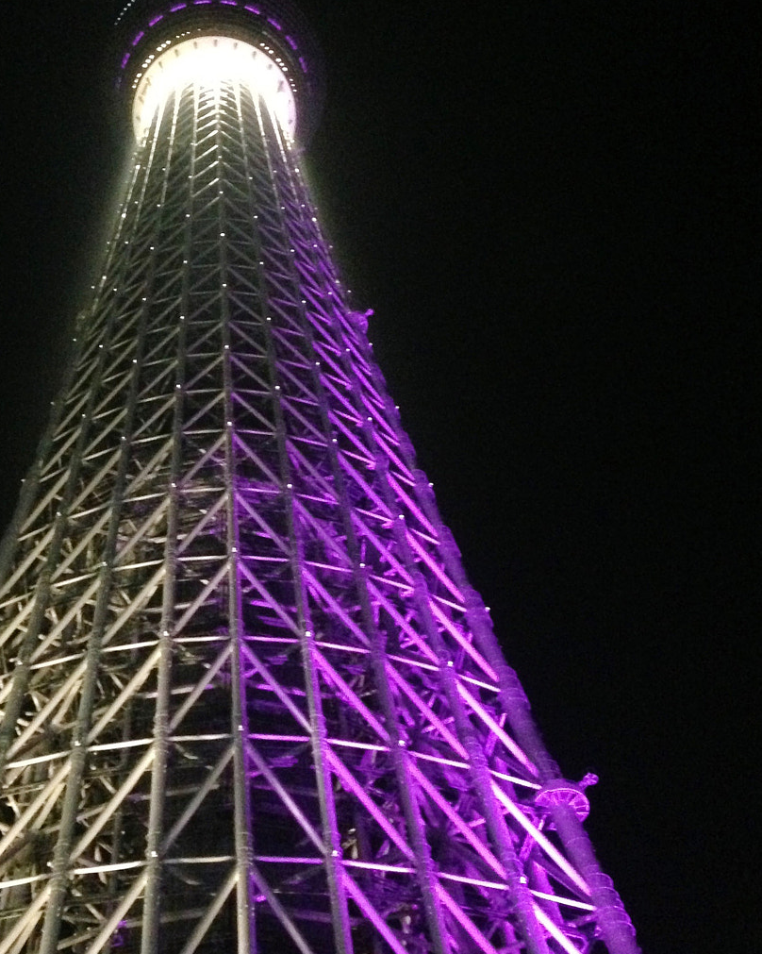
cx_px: 257
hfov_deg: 29.5
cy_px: 425
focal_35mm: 51
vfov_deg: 36.6
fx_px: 1439
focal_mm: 4.13
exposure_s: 1/15
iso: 800
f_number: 2.4
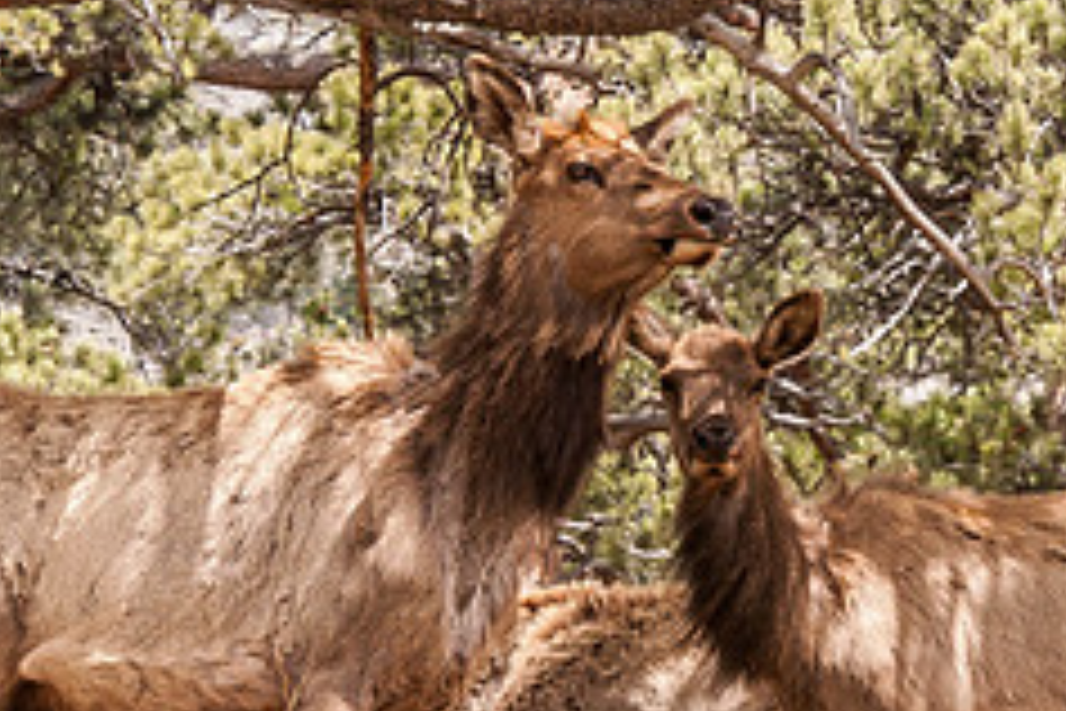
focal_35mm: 394
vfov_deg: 3.5
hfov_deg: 5.2
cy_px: 534
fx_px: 11666
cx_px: 1073
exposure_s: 1/60
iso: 1250
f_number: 22
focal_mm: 145
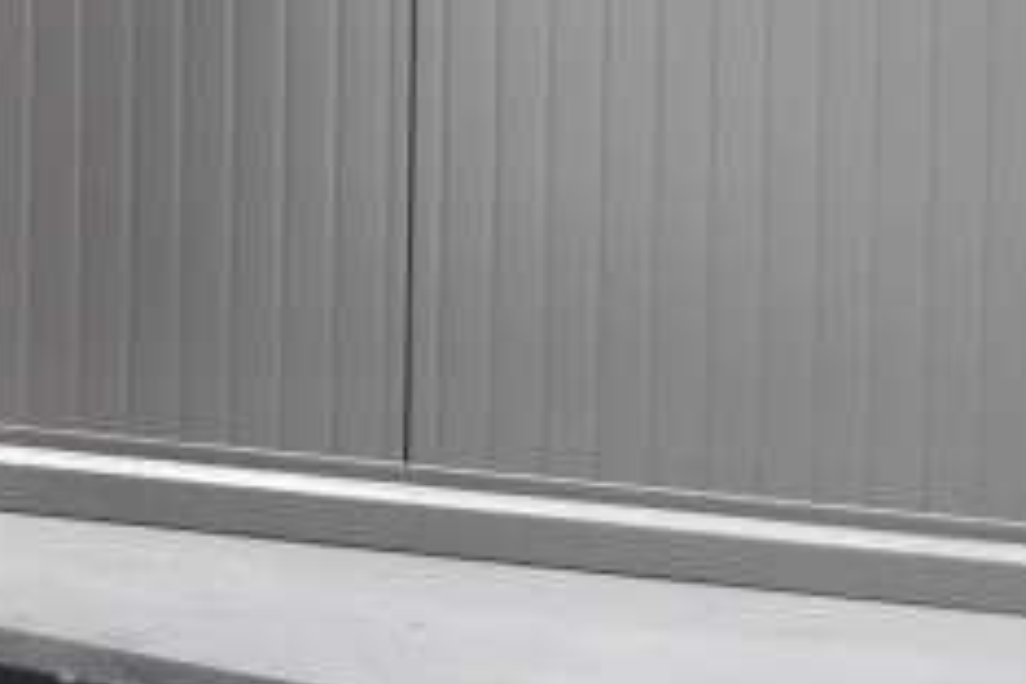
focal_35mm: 208
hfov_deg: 9.1
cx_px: -1258
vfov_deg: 6.5
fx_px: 5915
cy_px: -605
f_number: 4
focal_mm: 27
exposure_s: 1/50
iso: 1600
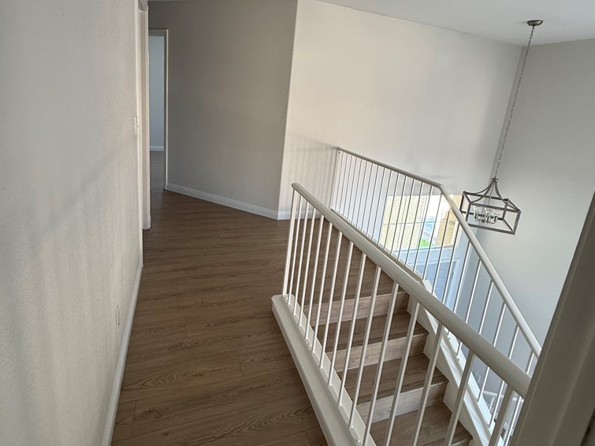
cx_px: 299
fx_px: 327
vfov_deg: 68.0
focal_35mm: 19
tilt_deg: -12.7
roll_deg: -5.8
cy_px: 178
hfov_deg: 84.7
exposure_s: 1/99
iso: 200
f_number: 2.2
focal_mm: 2.22
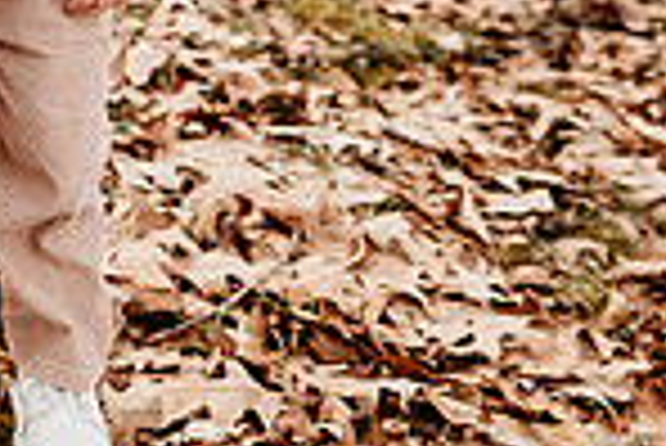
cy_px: -358
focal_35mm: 94
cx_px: -374
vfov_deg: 13.2
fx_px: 1741
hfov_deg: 18.7
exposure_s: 1/250
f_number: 3.2
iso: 100
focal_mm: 24
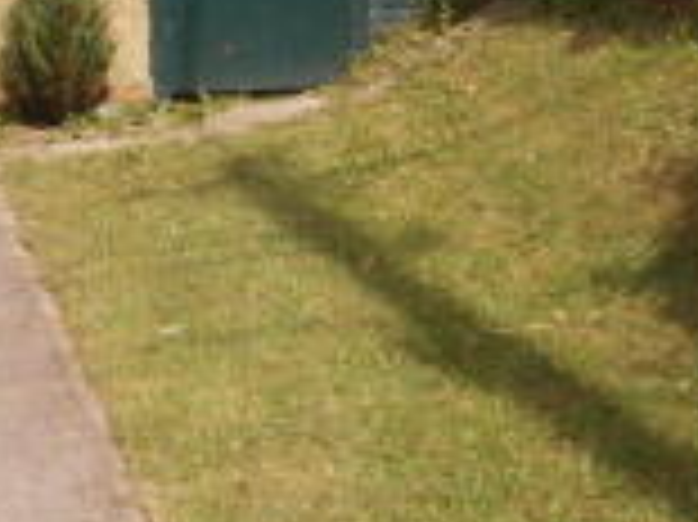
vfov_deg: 14.9
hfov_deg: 20.0
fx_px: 1975
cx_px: 277
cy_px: 52
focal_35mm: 98
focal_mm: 4.7
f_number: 2.8
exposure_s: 1/400
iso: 80
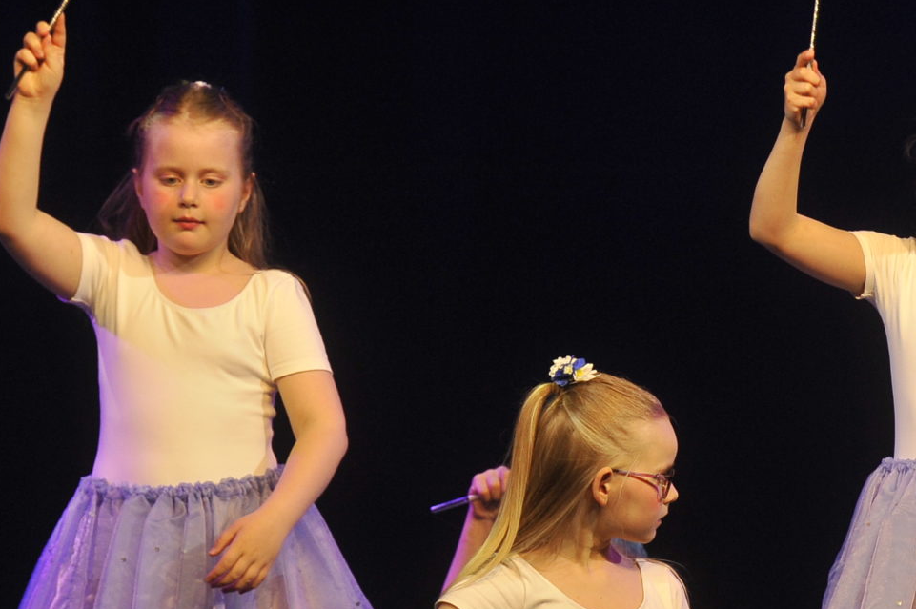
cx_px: 550
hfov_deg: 4.2
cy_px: 358
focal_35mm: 493
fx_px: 12533
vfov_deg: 2.8
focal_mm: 185
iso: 1250
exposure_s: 1/320
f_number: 4
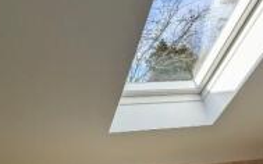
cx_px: 136
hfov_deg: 38.9
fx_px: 373
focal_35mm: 52
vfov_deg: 23.2
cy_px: 186
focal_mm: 2.35
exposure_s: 1/921
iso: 54
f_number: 2.2
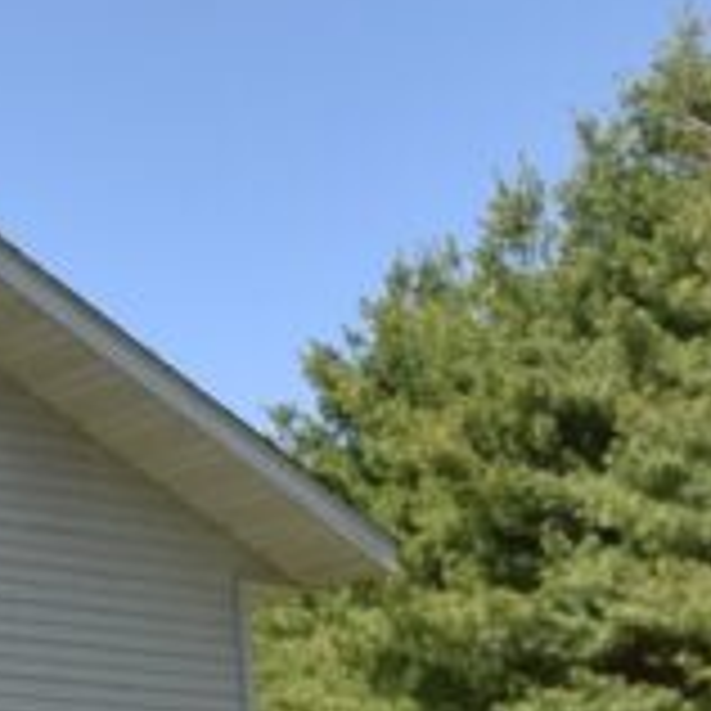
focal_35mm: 97
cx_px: -396
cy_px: 756
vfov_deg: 17.4
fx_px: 2254
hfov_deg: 16.2
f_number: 18
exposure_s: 1/200
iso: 320
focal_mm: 10
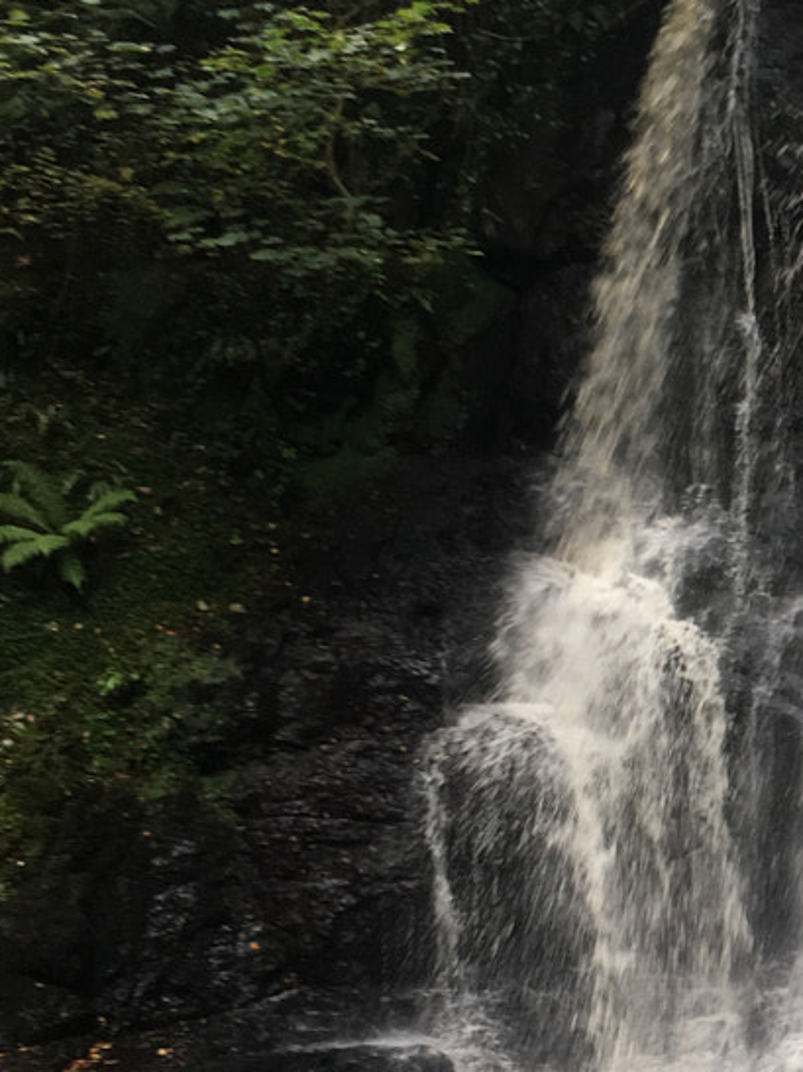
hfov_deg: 16.6
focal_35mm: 85
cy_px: 616
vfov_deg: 23.0
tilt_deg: +2.1
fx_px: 2631
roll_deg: -0.7
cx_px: 976
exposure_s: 1/50
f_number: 2.2
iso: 32
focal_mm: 4.15
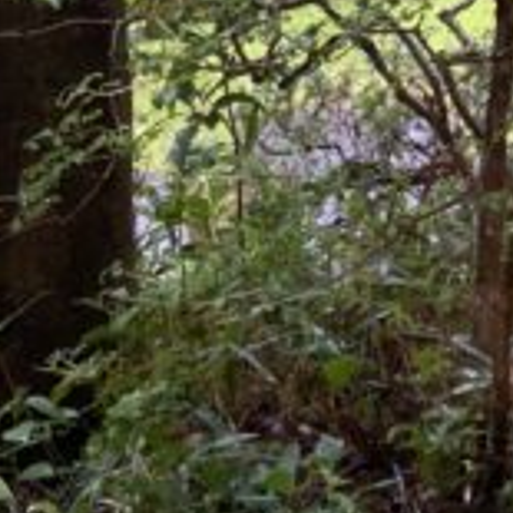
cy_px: -261
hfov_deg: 13.6
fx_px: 2129
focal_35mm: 127
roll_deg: -1.2
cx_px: 473
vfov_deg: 13.0
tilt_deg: -4.8
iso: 125
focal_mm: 3
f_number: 1.8
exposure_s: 1/50
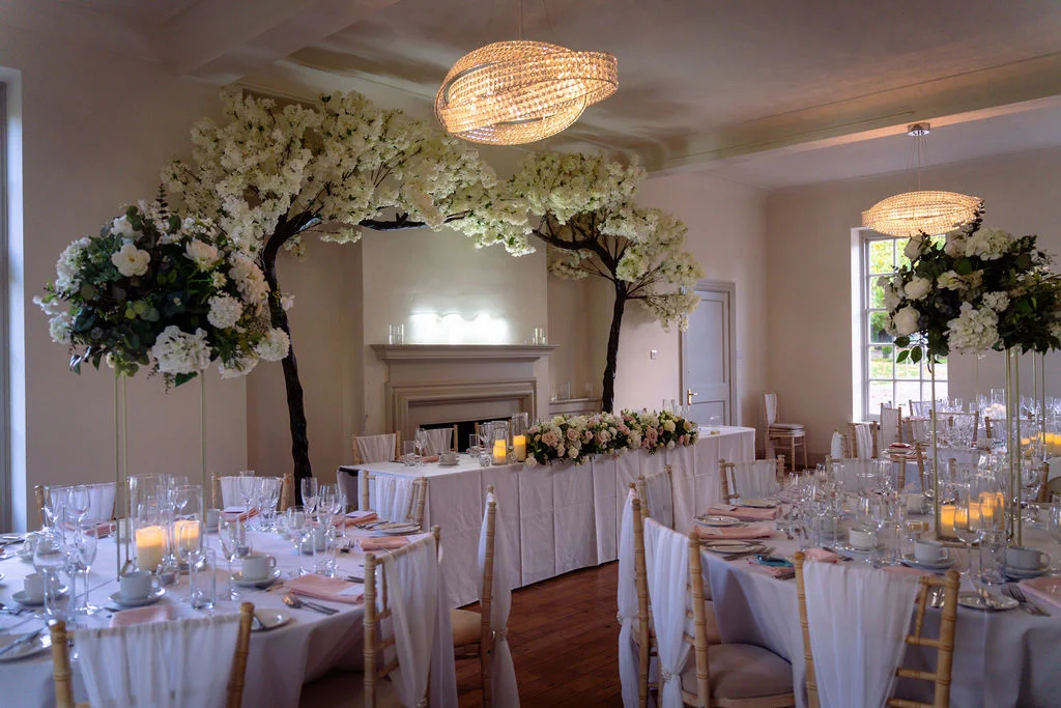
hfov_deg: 65.5
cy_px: 354
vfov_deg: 46.4
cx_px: 530
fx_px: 825
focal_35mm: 28
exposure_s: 1/250
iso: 400
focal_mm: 28
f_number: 2.8
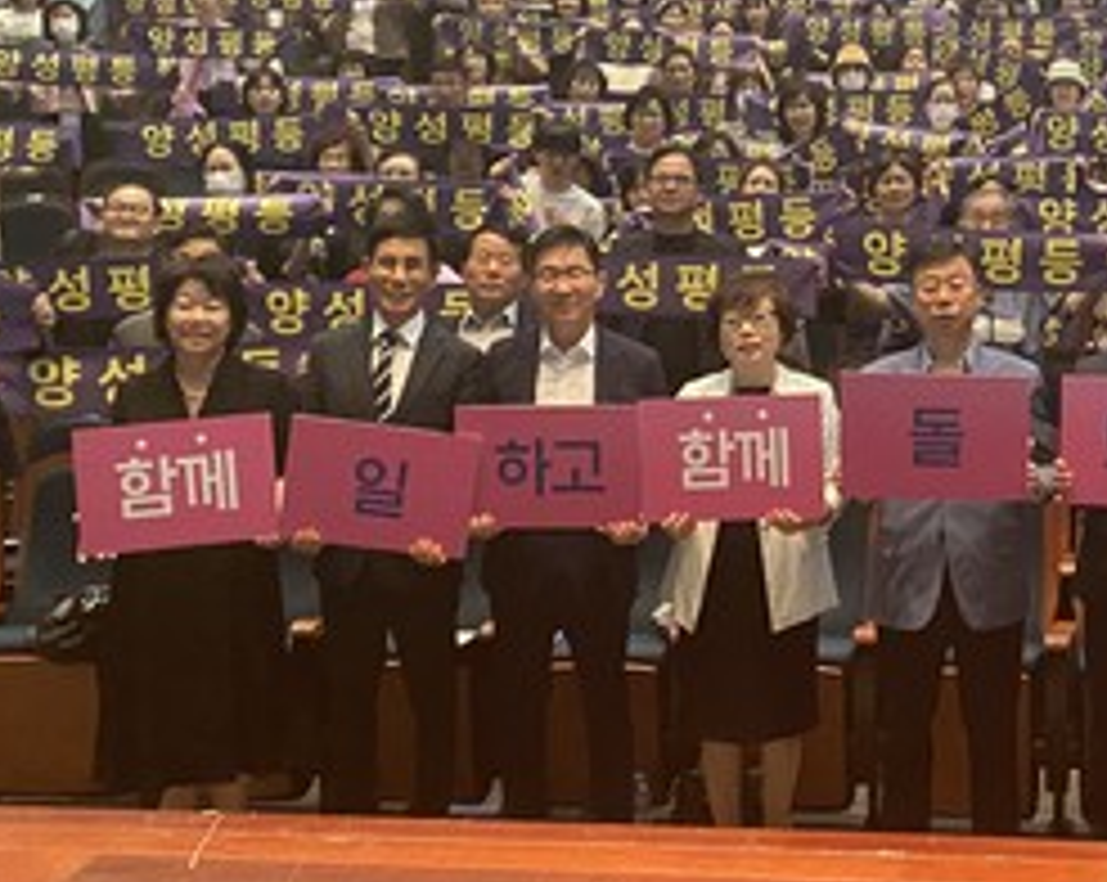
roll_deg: -1.0
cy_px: 261
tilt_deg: -4.6
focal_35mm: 62
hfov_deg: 29.4
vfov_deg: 24.4
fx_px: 2028
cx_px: 968
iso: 500
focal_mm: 4.25
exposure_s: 1/30
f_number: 1.8
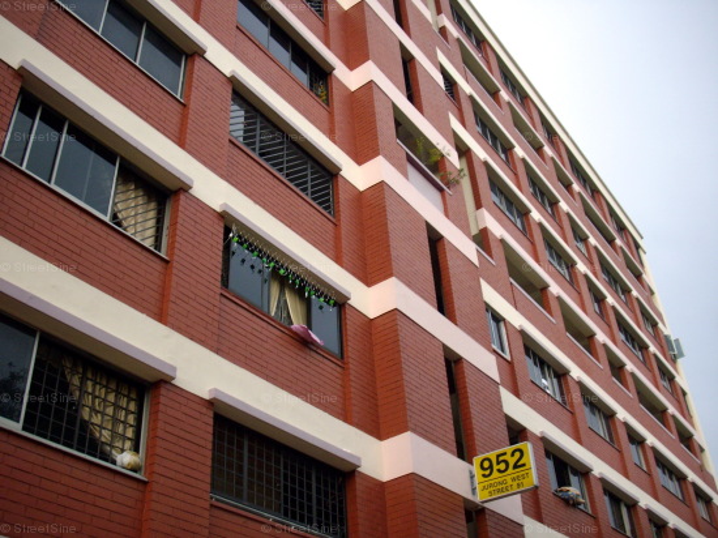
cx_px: 359
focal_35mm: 37
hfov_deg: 50.2
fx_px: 767
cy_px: 269
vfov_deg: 38.6
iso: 160
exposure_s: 1/50
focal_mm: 6.2
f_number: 2.8
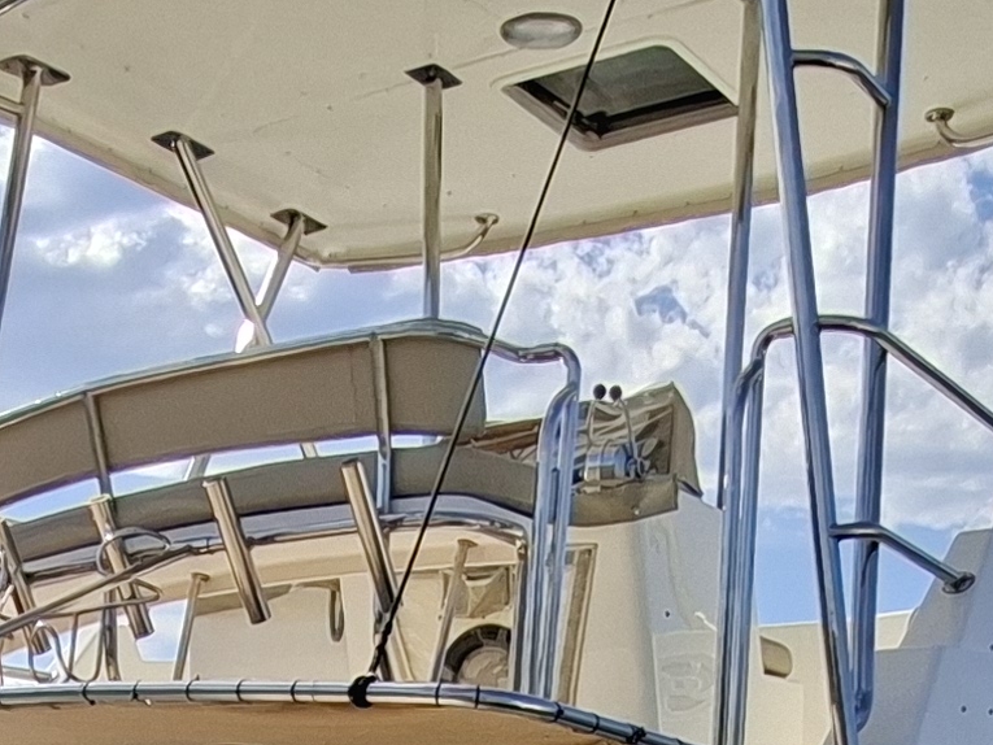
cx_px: 322
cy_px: 1526
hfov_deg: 28.4
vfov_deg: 16.2
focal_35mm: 68
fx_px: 1951
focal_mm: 1.74
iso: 40
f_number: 2.2
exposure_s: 1/2342
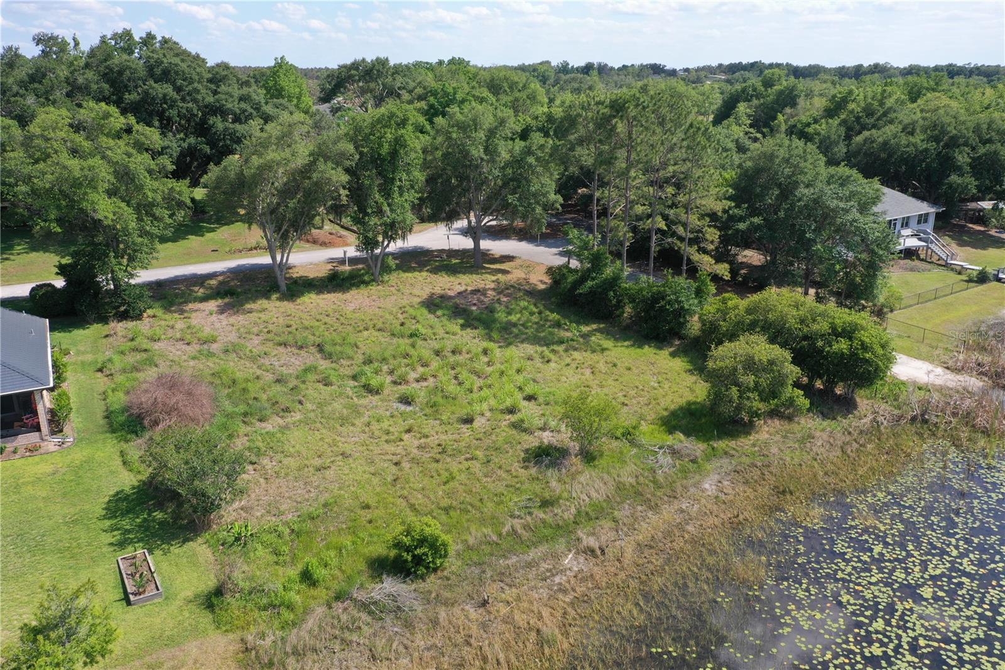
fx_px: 781
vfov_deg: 46.4
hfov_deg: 65.5
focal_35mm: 28
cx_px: 502
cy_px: 335
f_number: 5.6
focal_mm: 10.26
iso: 100
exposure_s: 1/320
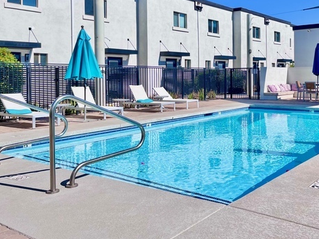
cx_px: 233
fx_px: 350
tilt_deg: -0.4
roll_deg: +0.7
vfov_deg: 37.2
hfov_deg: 47.5
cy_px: 74
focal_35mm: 38
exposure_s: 1/4854
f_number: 1.6
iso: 50
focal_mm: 5.1
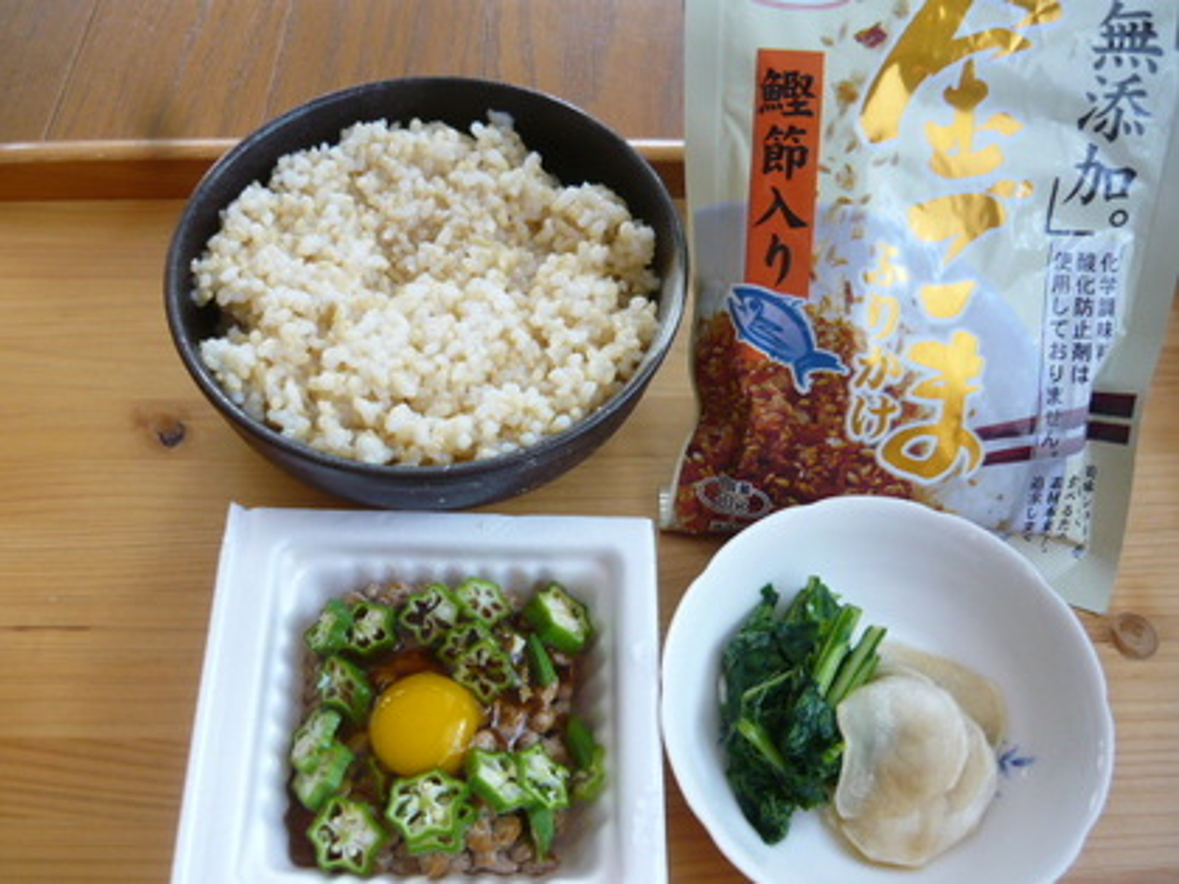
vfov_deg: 42.9
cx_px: 590
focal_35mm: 33
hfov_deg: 55.4
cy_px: 442
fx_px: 1124
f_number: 2.8
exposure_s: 1/30
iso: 200
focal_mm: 5.5
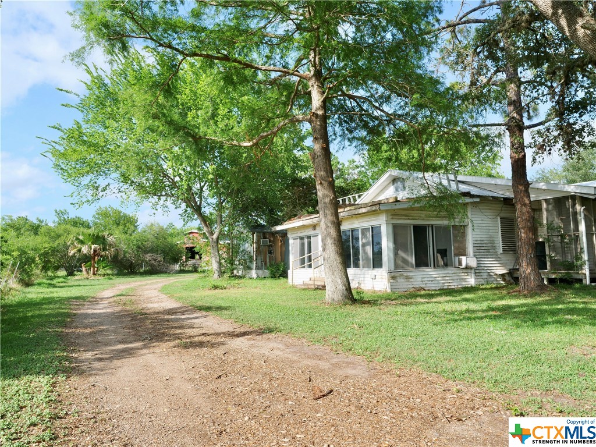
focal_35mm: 24
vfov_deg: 56.8
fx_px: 413
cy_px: 224
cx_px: 298
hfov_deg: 71.6
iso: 200
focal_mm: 12
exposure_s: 1/640
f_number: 4.5
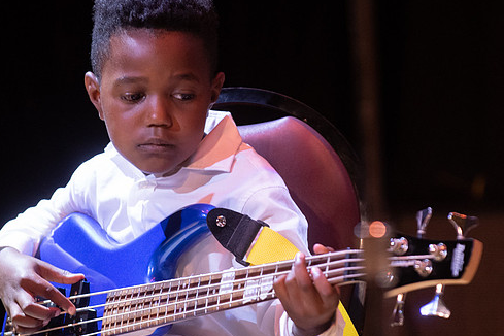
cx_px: 283
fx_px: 4984
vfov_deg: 3.9
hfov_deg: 5.8
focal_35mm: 356
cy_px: 179
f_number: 4
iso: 3200
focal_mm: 200
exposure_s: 1/200
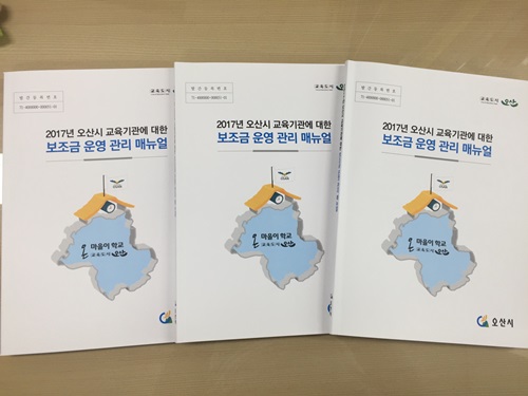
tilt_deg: -81.7
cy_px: 198
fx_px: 442
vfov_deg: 48.2
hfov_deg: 61.7
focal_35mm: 29
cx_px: 264
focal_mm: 4.15
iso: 40
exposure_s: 1/60
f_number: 2.2
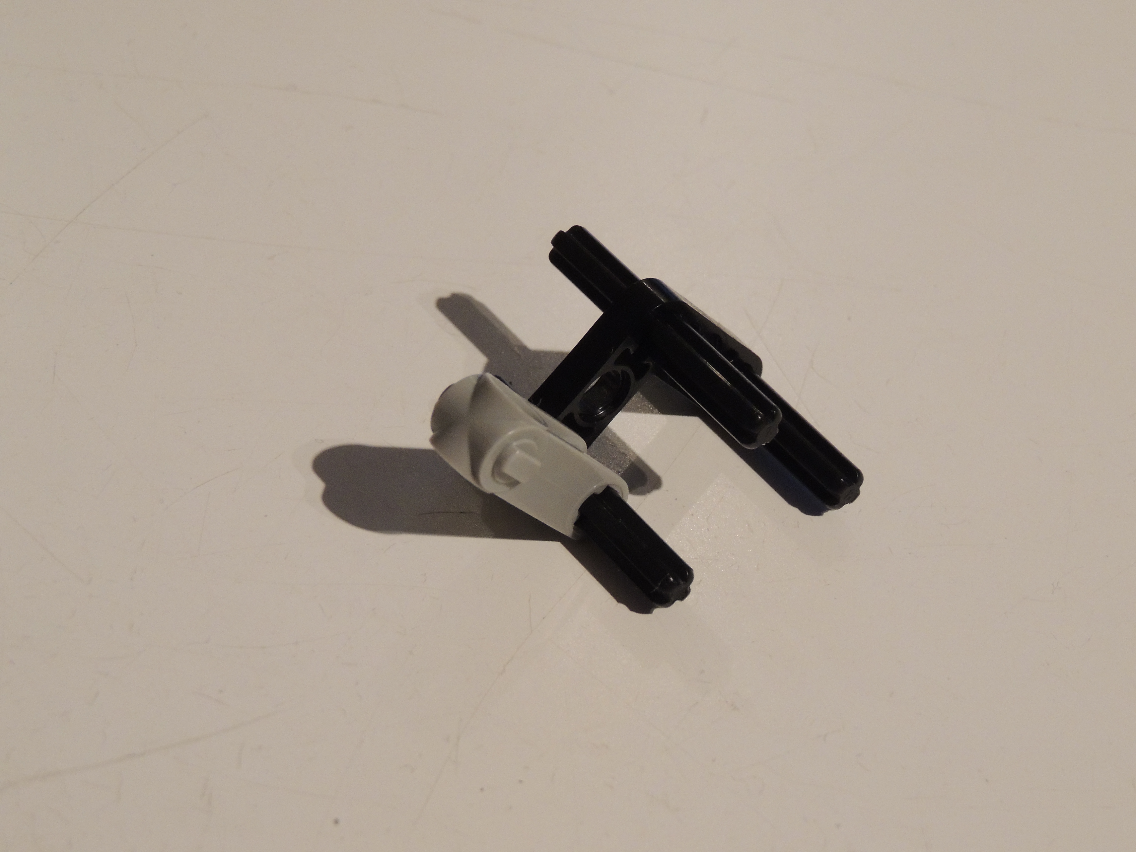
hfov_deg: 23.0
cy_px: 426
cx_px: 568
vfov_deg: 17.4
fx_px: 2789
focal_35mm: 85
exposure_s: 1/25
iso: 720
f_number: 4
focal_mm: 15.1
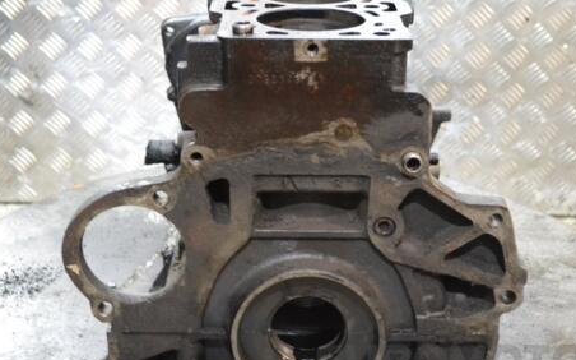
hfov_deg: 31.5
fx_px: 1020
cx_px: 293
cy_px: 194
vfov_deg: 20.0
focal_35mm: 65
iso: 3200
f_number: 4.8
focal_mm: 32
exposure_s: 1/15
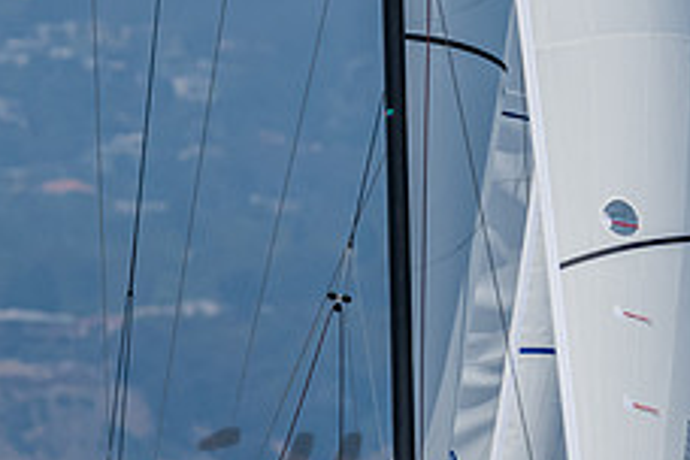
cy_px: 682
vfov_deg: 1.0
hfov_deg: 1.5
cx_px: 534
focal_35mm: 1403
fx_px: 26889
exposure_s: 1/2500
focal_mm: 280
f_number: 6.3
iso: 400
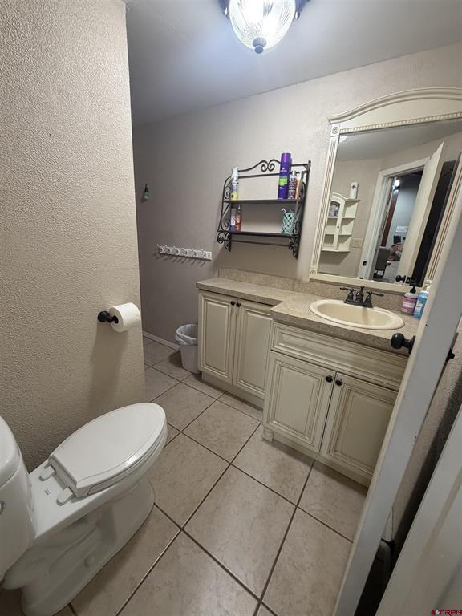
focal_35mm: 14
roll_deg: -2.6
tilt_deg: -17.6
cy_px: 308
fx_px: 249
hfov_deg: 85.7
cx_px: 231
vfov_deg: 102.1
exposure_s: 1/60
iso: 250
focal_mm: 2.22
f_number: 2.2
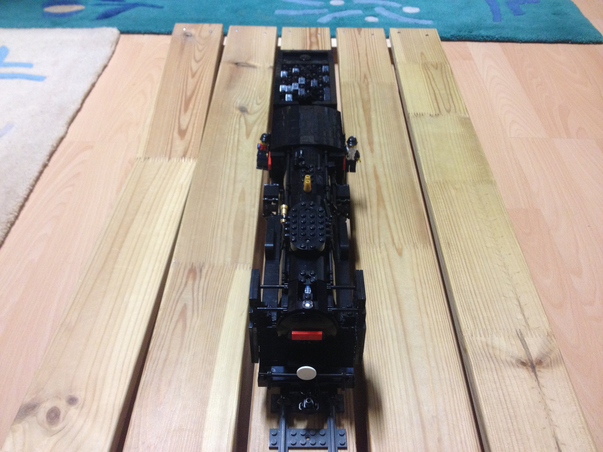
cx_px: 302
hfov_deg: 52.6
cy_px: 226
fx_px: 610
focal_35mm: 35
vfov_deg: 40.7
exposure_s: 1/20
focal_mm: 4.28
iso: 200
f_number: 2.4
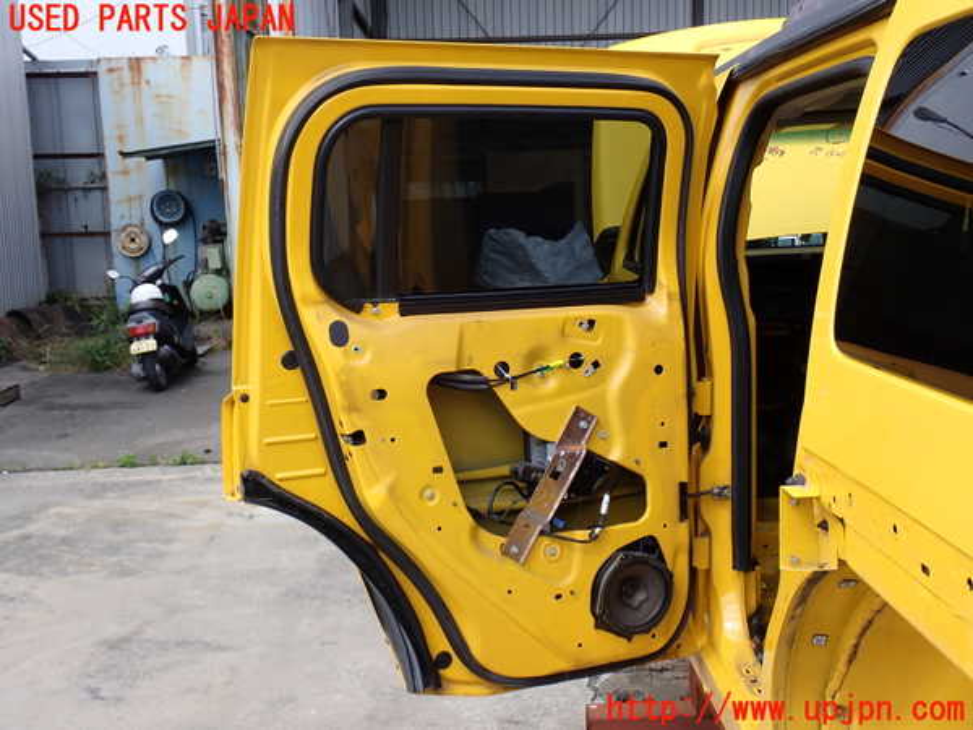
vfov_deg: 35.1
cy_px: 365
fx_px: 1152
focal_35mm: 41
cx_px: 486
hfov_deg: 45.8
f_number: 4
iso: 100
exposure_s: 1/320
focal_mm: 7.31
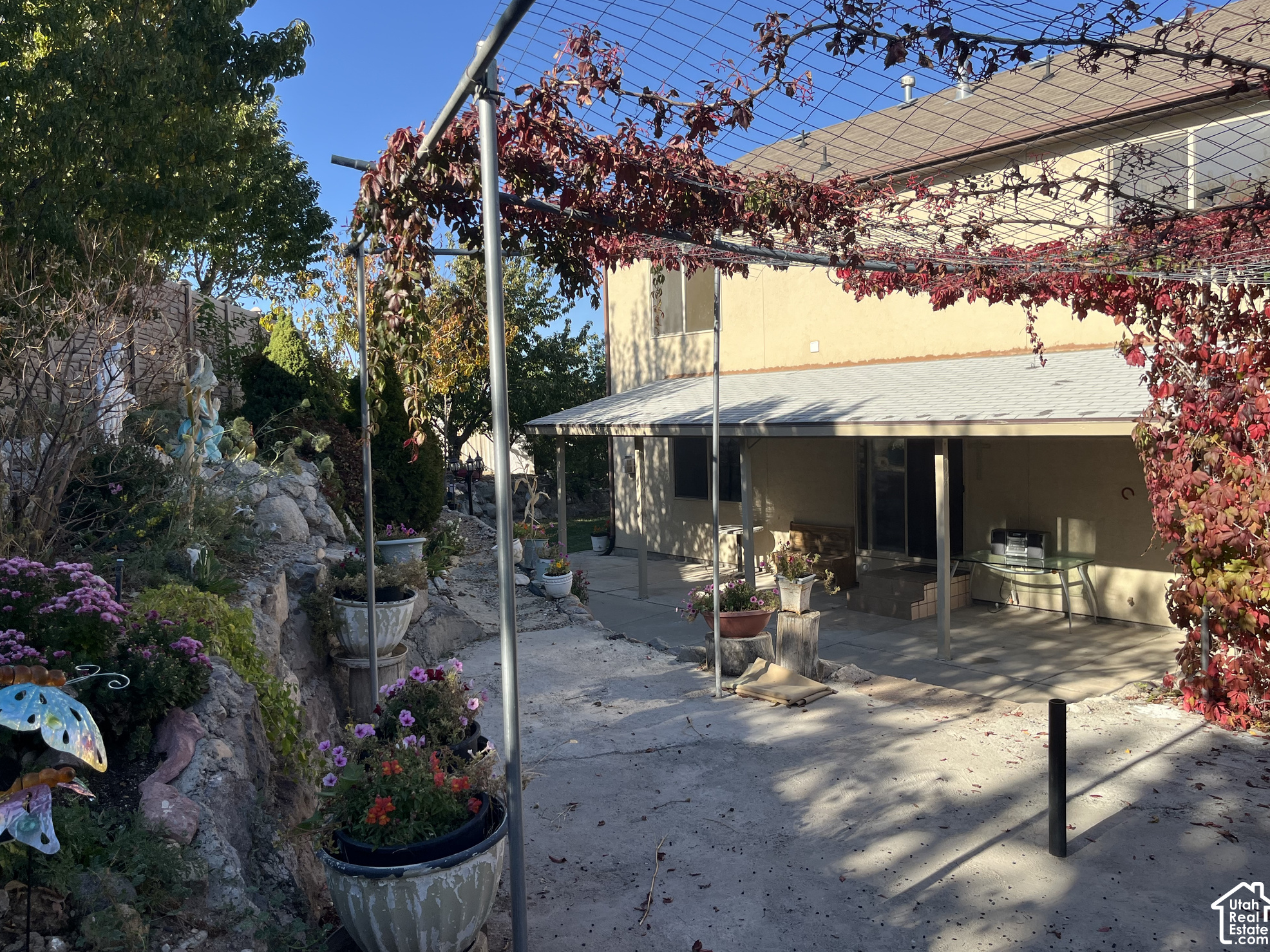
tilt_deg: -3.7
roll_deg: +1.7
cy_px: 465
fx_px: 991
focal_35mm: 27
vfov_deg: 51.3
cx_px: 637
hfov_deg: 65.3
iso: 50
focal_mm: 5.1
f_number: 1.6
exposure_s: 1/1748
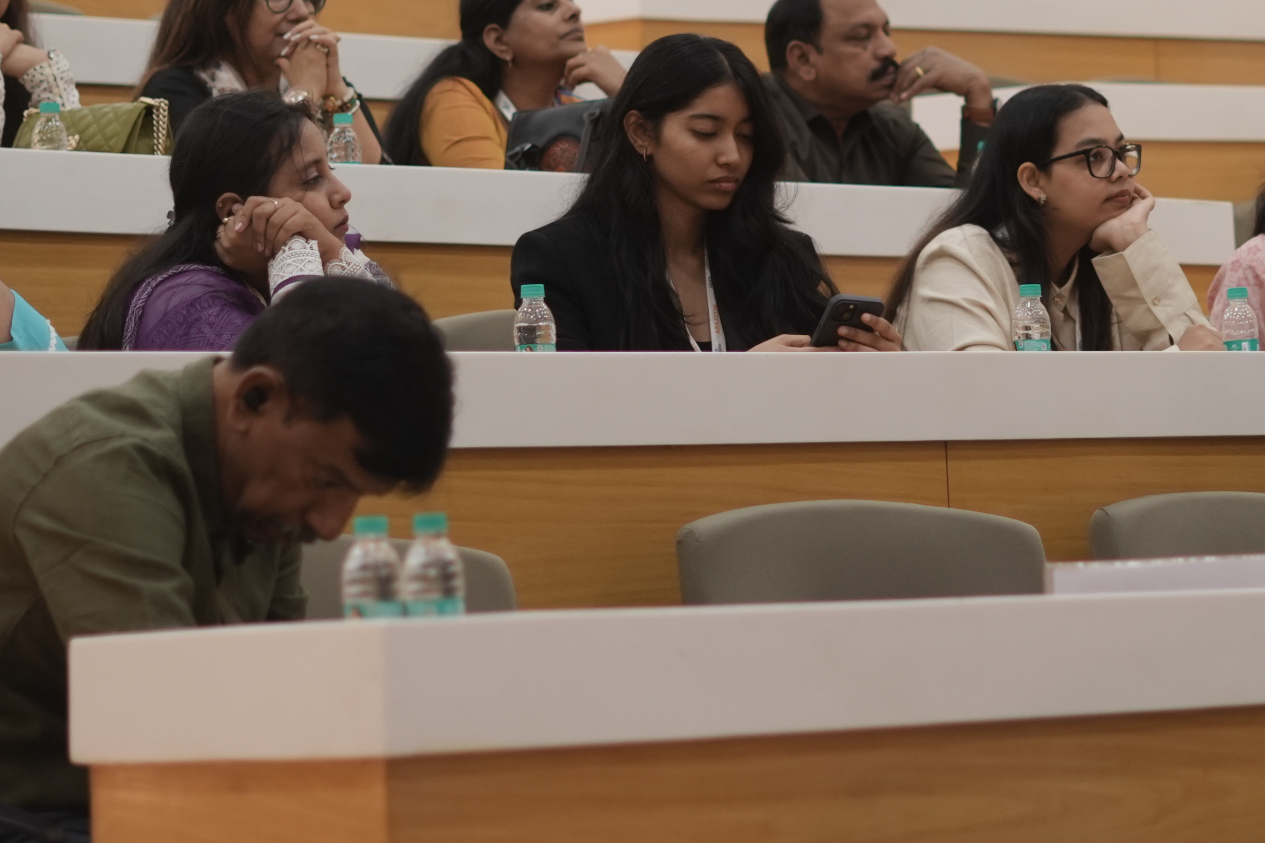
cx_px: 970
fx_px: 5165
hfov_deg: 13.9
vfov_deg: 9.3
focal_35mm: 147
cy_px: 165
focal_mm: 50
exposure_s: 1/160
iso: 640
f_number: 2
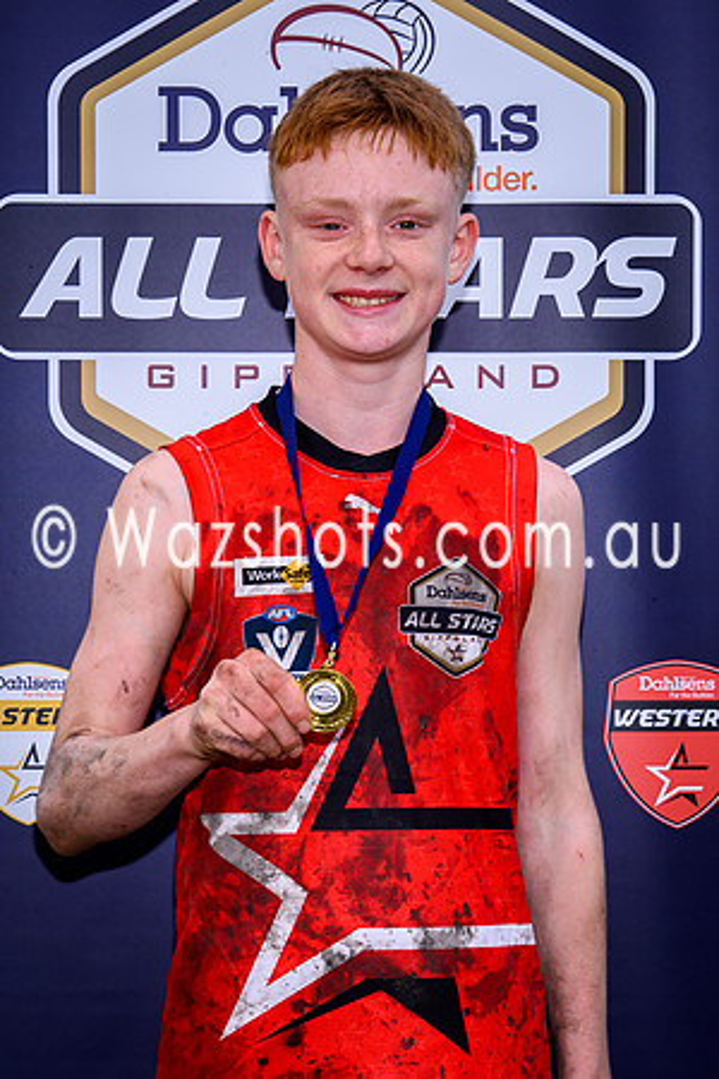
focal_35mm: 113
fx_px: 3392
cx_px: 318
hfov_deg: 12.1
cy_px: 608
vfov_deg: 18.1
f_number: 5.6
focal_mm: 38
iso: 100
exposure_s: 1/160
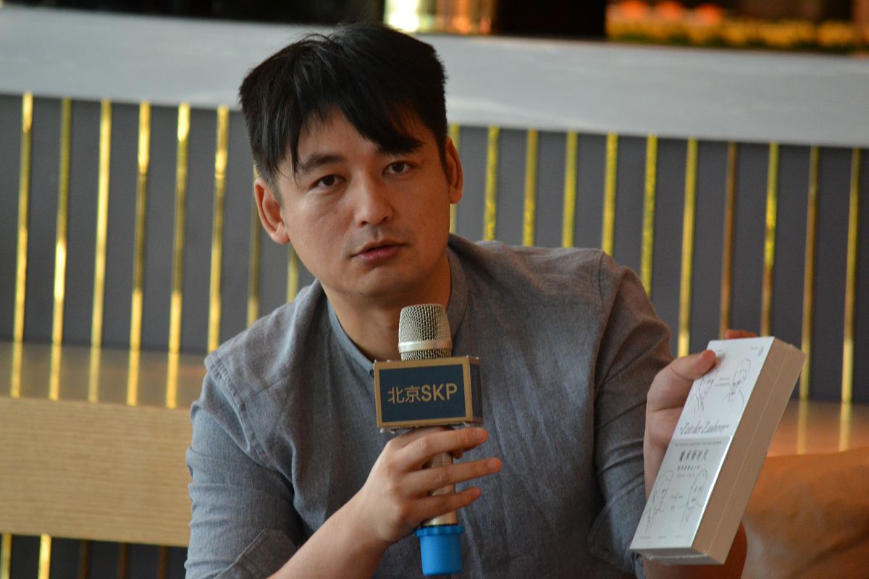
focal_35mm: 405
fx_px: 9775
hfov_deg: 5.1
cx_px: 434
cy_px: 290
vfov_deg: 3.4
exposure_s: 1/80
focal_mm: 270
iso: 1600
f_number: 5.6
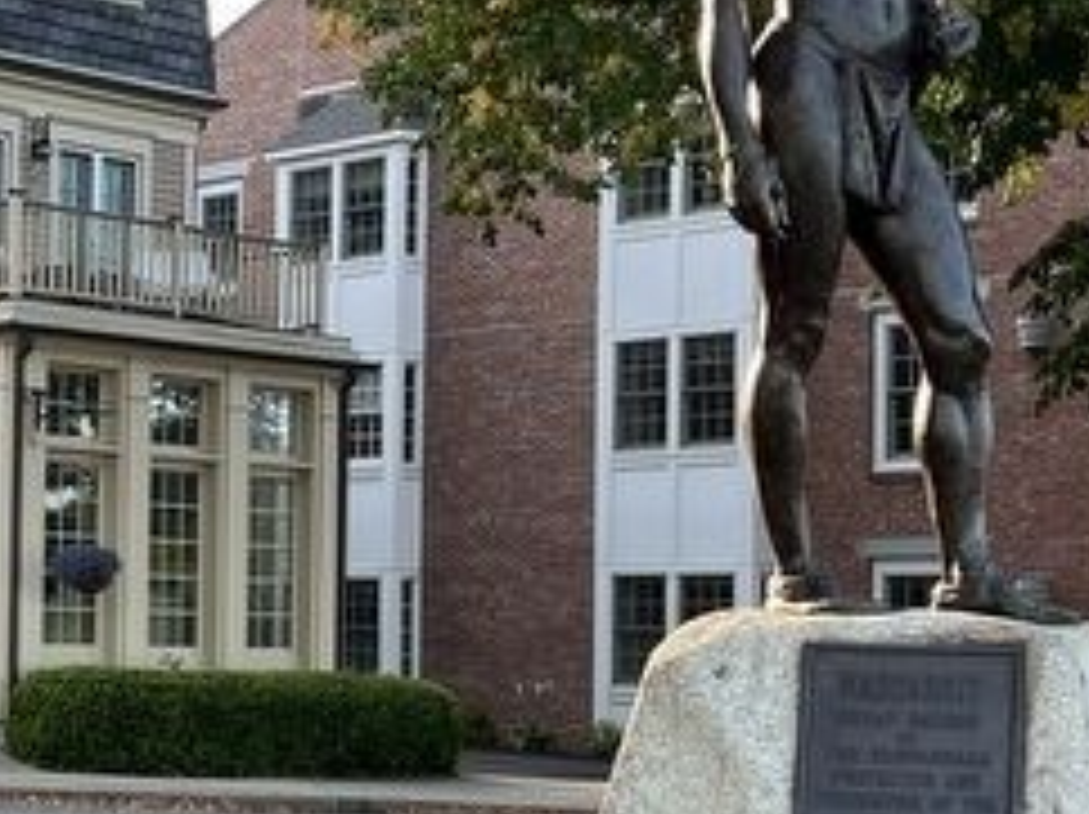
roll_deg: -0.7
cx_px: -9
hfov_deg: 21.9
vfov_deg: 17.1
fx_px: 2703
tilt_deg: +3.4
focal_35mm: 86
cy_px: 553
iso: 50
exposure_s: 1/298
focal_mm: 5.1
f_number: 1.6
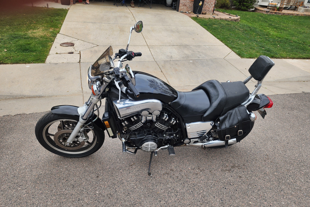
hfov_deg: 73.7
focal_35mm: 24
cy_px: 110
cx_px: 155
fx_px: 207
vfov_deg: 53.1
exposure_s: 1/183
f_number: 1.8
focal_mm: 6.4
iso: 12
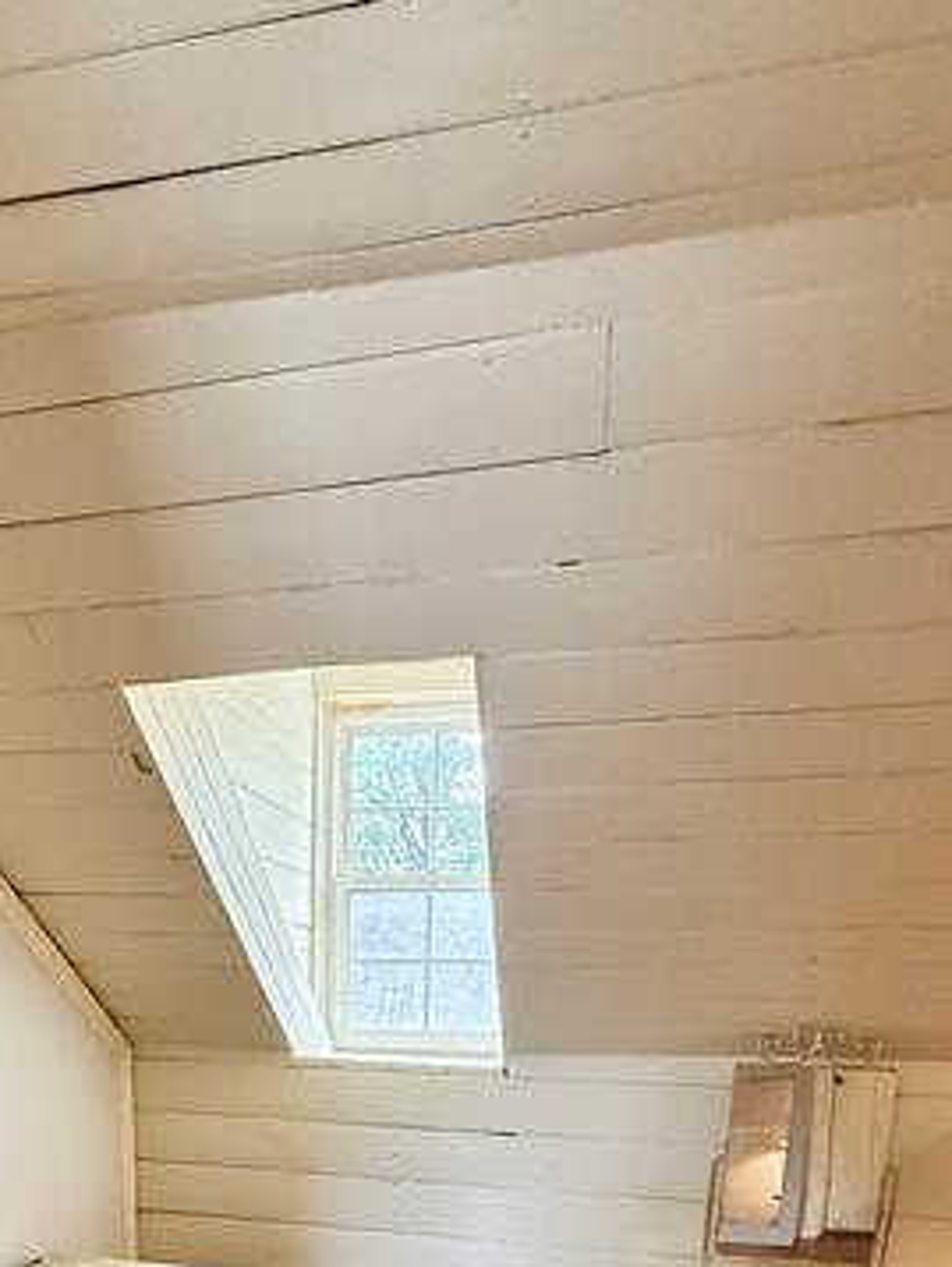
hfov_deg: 45.7
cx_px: 280
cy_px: 1182
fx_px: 1099
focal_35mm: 30
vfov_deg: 51.5
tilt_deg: -9.5
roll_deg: -1.6
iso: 500
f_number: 2.2
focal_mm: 2.22
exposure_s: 1/120
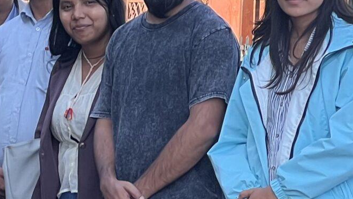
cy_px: 126
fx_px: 3023
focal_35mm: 323
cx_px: -177
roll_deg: -1.7
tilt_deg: -2.0
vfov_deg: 3.8
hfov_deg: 6.6
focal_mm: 9
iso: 32
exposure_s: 1/99
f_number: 2.8
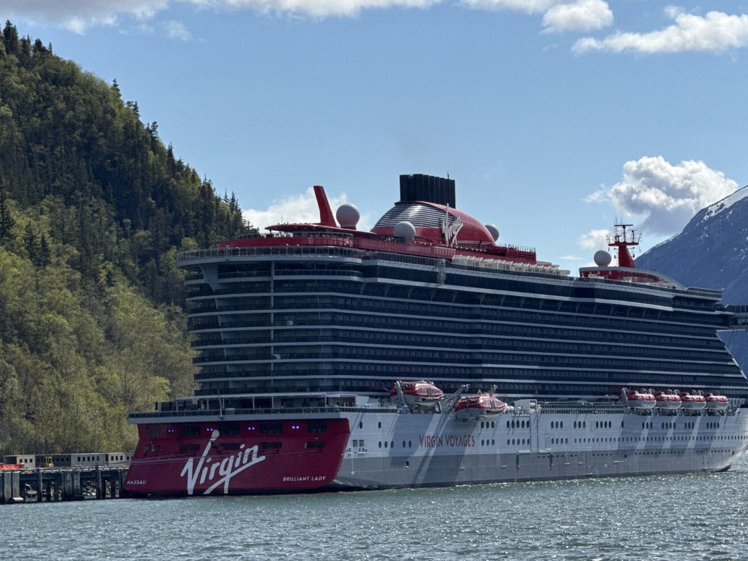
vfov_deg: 10.2
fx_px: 3155
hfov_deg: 13.5
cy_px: 306
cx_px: 414
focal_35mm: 146
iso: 50
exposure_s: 1/2817
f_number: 2.8
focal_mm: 15.66
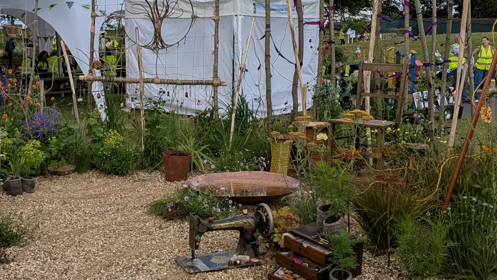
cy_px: 94
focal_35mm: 48
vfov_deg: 24.8
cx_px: 182
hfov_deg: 42.5
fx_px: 633
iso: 28
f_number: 1.7
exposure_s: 1/2262
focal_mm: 4.53
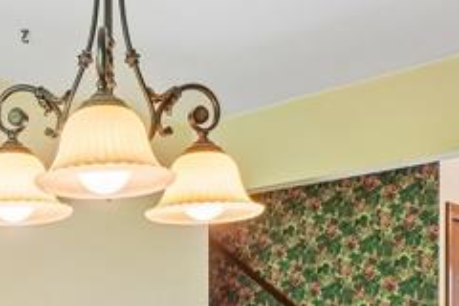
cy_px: 377
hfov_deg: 30.4
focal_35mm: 64
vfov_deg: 19.8
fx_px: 816
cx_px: 75
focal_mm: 10
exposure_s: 1/10
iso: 400
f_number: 8
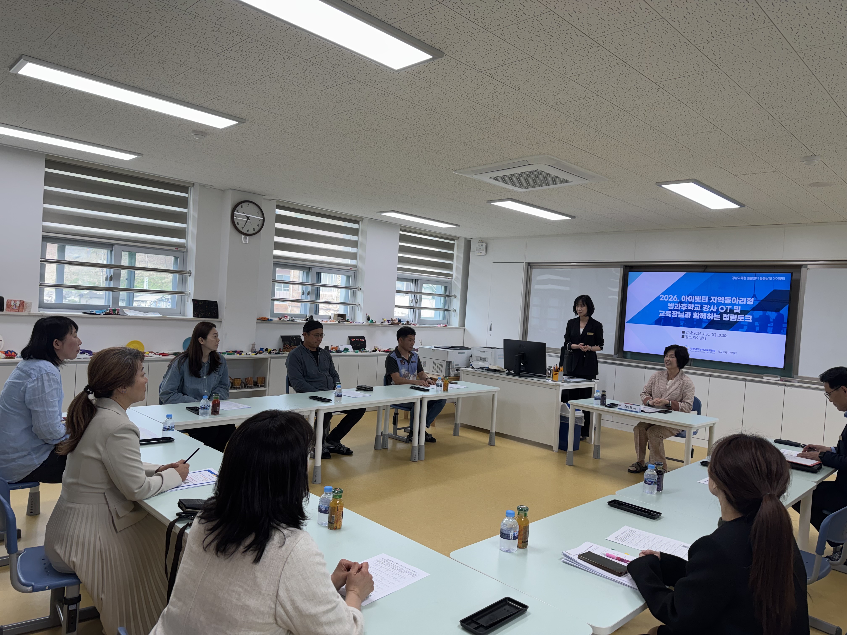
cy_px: 318
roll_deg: -3.6
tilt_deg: -0.4
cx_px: 424
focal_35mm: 24
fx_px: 587
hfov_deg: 71.6
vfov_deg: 56.8
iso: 50
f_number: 1.78
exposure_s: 1/138
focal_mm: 6.76
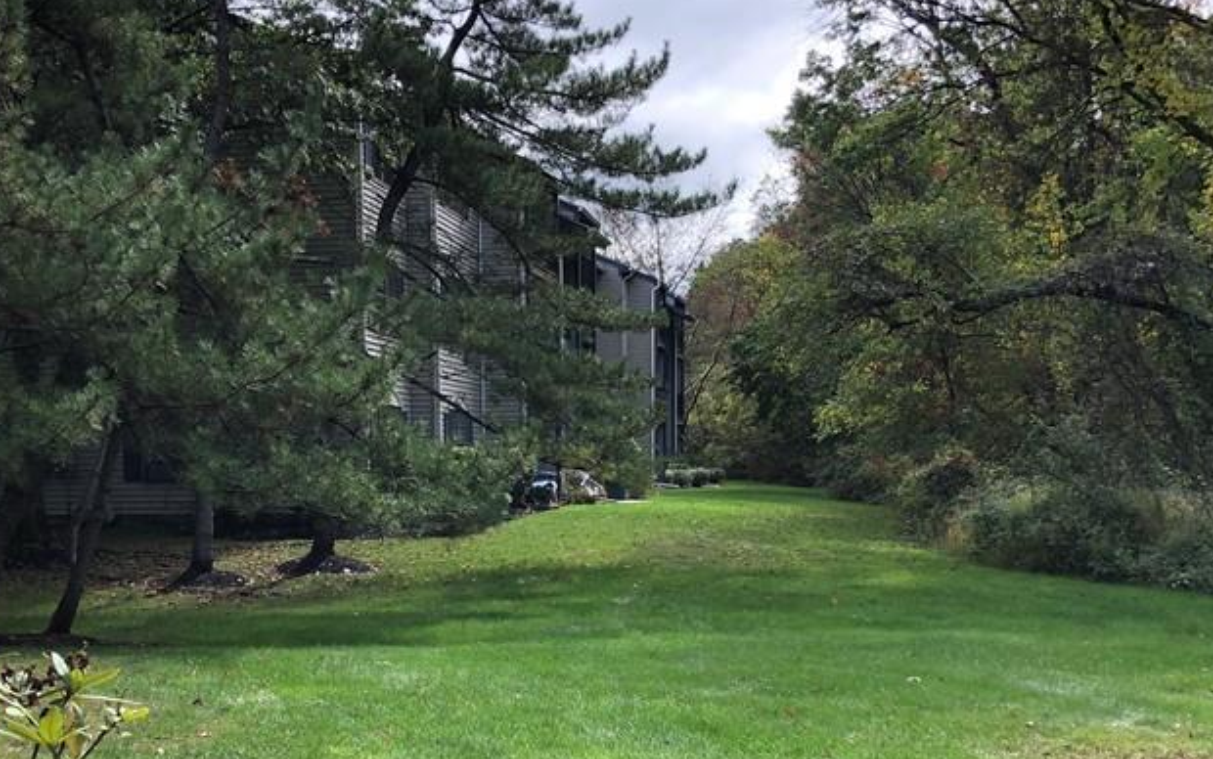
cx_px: 509
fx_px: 1620
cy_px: 581
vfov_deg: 26.0
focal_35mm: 49
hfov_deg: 40.9
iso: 20
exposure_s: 1/545
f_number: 1.8
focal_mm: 3.99
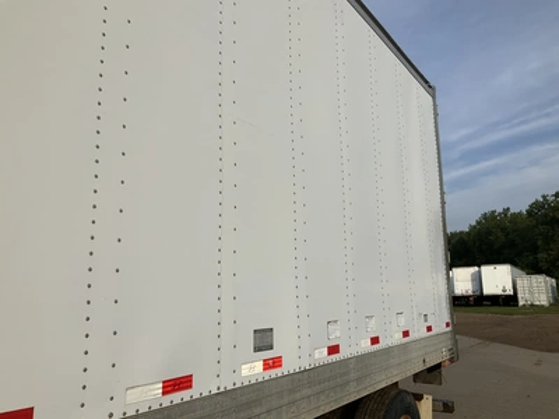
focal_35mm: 29
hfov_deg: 61.7
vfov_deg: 48.2
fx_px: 468
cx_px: 280
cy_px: 210
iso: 25
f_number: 1.8
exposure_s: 1/2427
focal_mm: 3
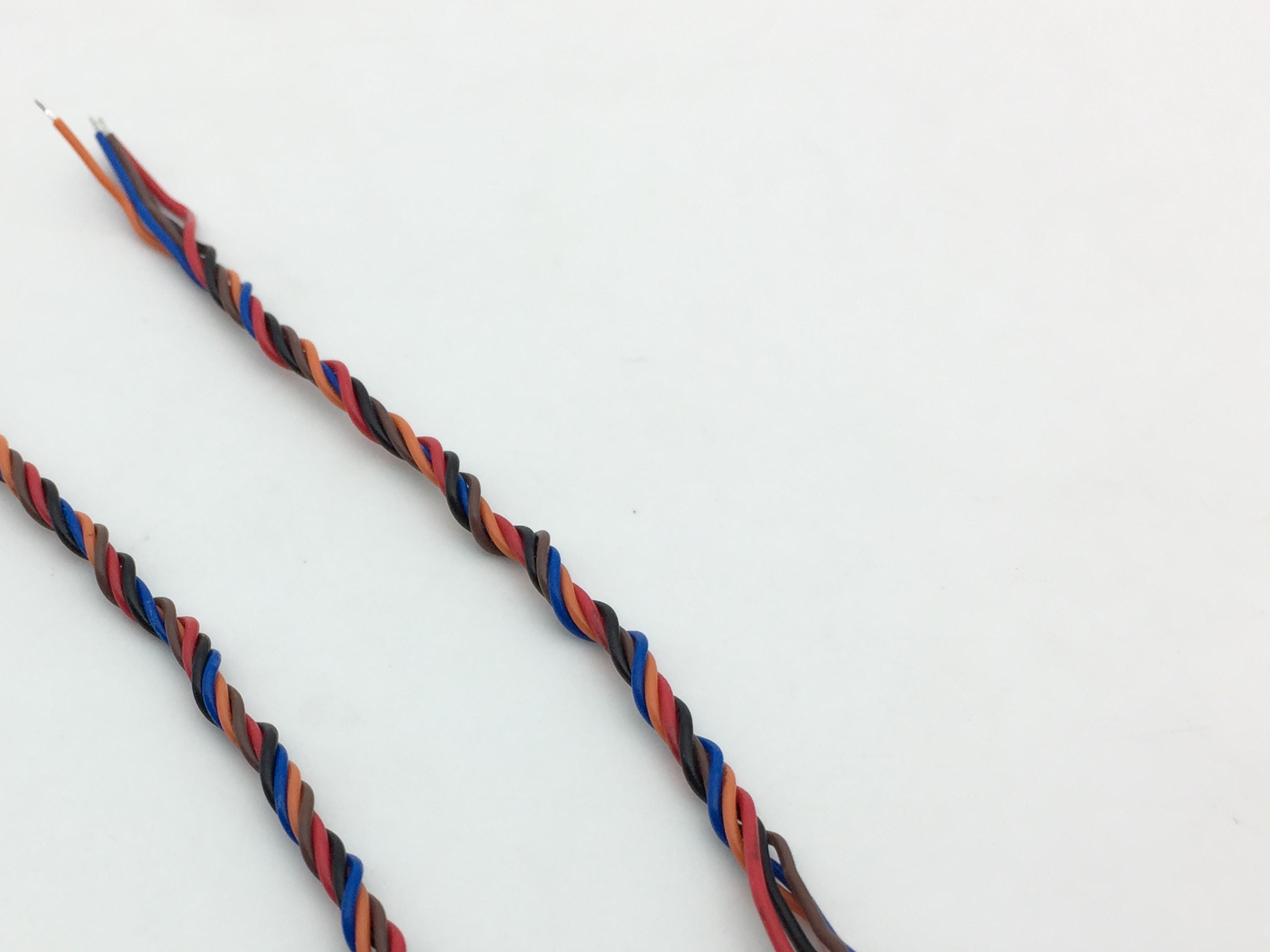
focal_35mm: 48
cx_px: 394
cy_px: 682
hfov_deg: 39.1
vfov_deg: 29.9
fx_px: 1761
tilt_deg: -52.4
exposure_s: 1/542
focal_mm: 4.15
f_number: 2.2
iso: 32
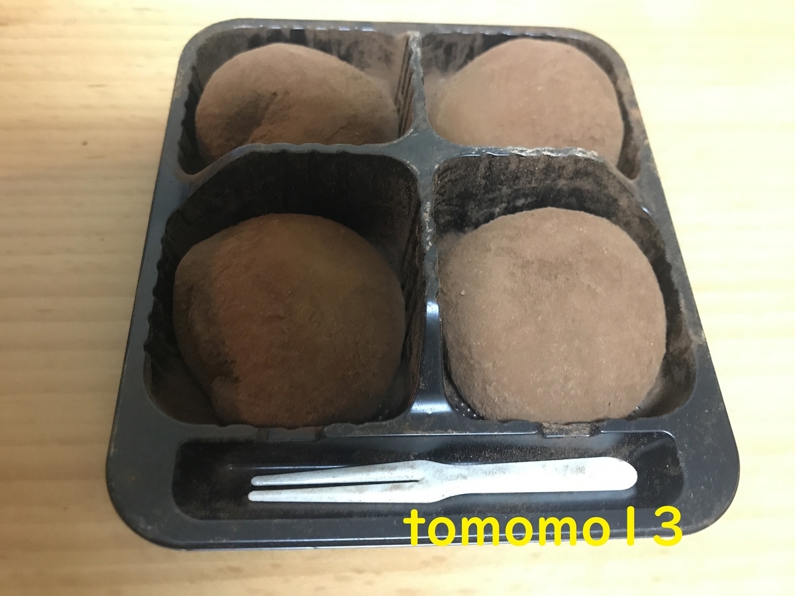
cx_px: 398
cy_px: 298
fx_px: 643
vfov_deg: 49.7
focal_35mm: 28
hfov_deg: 63.4
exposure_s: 1/4
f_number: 1.8
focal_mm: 3.99
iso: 125
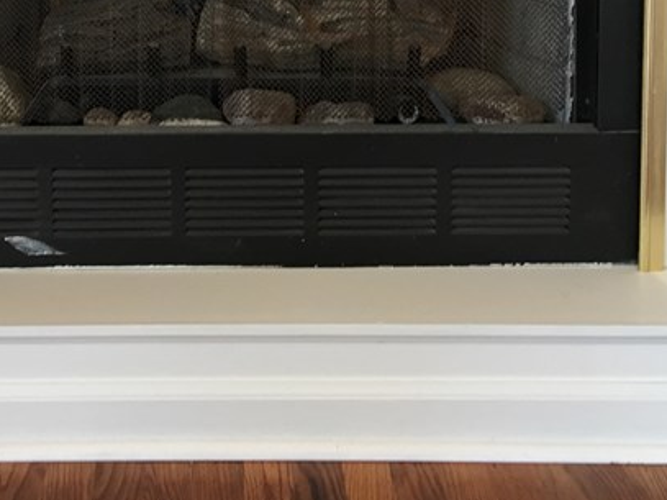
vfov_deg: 18.9
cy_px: -118
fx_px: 1406
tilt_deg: -6.2
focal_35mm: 73
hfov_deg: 26.5
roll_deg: +0.2
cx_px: 203
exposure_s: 1/15
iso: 32
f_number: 2.2
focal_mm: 4.15
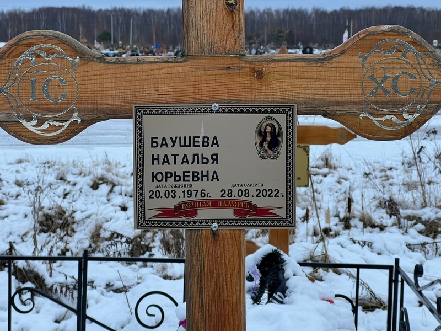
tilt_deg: -3.0
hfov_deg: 25.3
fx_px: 981
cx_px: 220
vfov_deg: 19.1
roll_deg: +0.5
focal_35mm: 77
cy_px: 166
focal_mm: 9
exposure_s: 1/99
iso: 40
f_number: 2.8
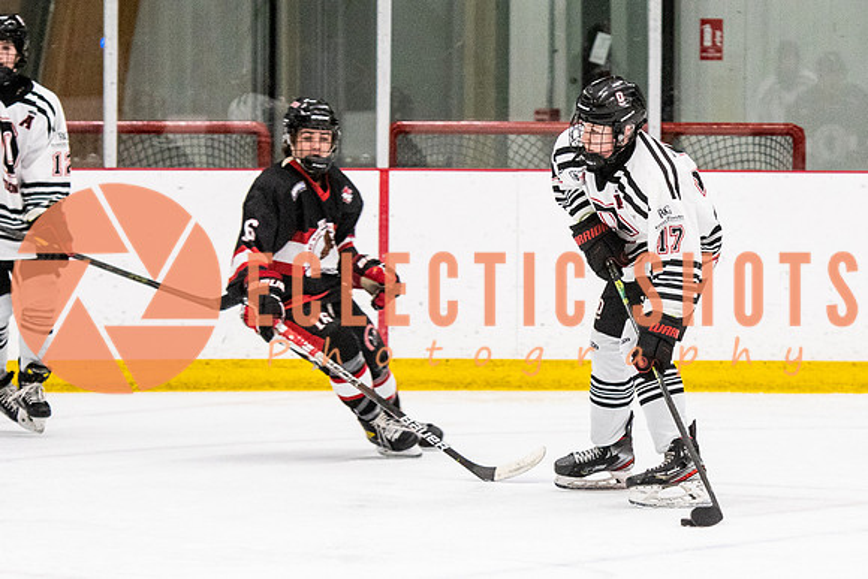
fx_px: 6465
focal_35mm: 268
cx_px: 617
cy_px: 241
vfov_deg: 5.1
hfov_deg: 7.7
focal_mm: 110
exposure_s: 1/640
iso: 1600
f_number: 2.8
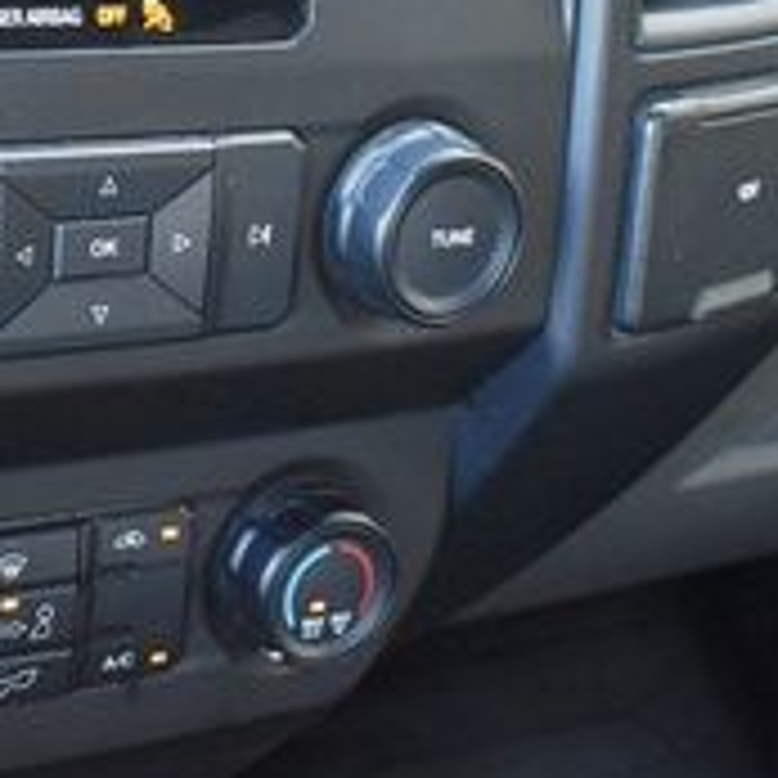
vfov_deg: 19.6
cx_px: 72
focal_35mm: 85
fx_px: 2161
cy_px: -74
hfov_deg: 20.0
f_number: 3.5
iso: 2000
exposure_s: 1/125
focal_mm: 18
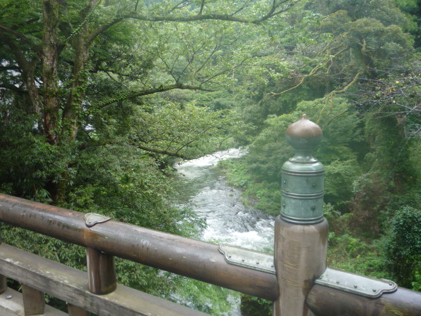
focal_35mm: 30
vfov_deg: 46.8
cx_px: 210
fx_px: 365
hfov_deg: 60.0
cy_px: 158
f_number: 3.3
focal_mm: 5.2
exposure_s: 1/40
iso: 100
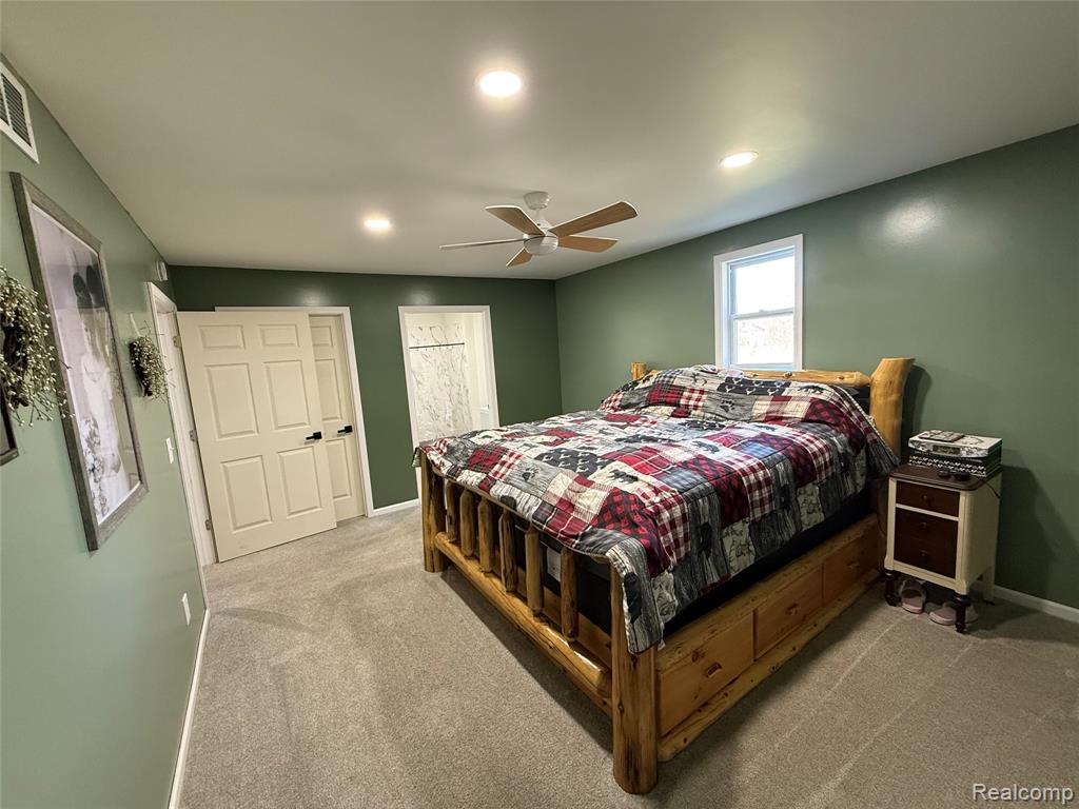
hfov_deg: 102.1
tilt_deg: -7.9
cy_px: 404
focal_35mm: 14
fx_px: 436
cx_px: 540
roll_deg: +4.3
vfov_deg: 85.7
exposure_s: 1/60
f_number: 2.2
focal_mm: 2.22
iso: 250
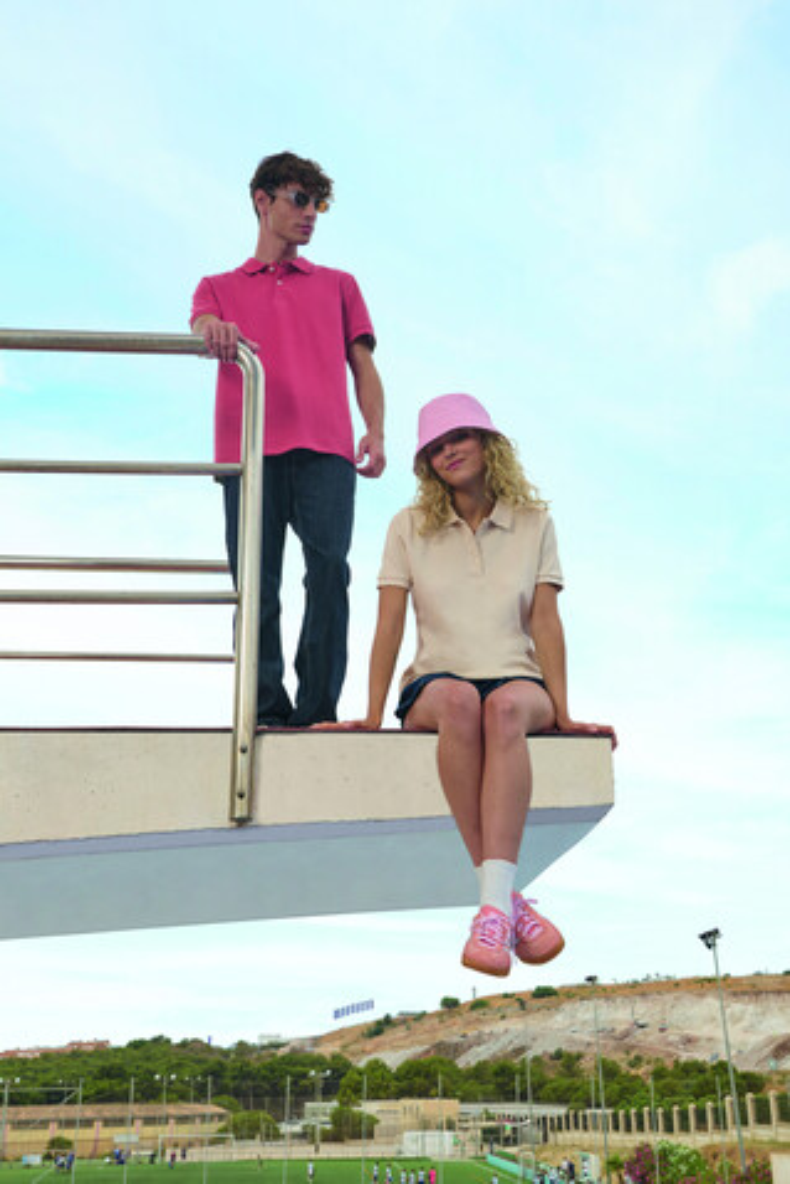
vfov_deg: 46.4
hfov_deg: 31.9
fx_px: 1381
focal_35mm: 42
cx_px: 395
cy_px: 592
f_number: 11
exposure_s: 1/250
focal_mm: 42
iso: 400
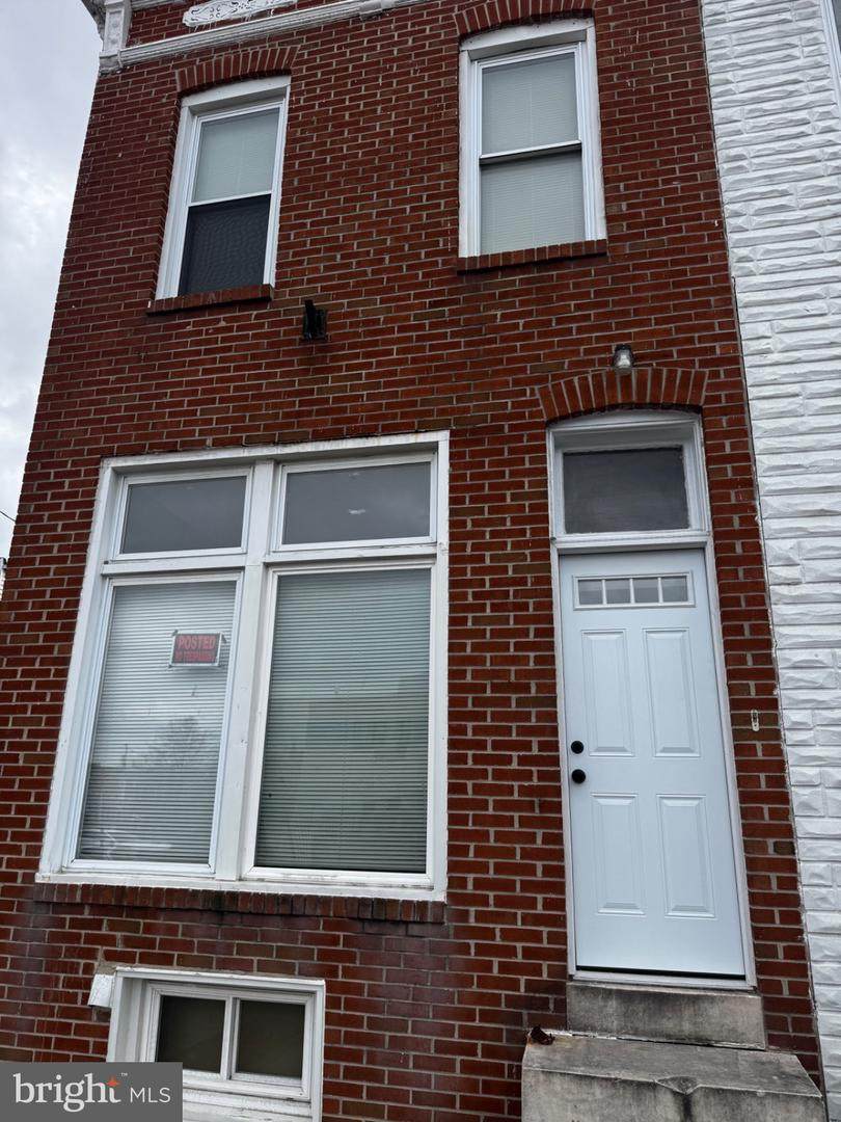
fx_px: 777
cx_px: 420
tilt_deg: +19.0
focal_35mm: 24
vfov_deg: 71.6
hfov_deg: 56.8
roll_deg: -1.7
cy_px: 561
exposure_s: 1/2331
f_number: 1.78
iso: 80
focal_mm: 6.76
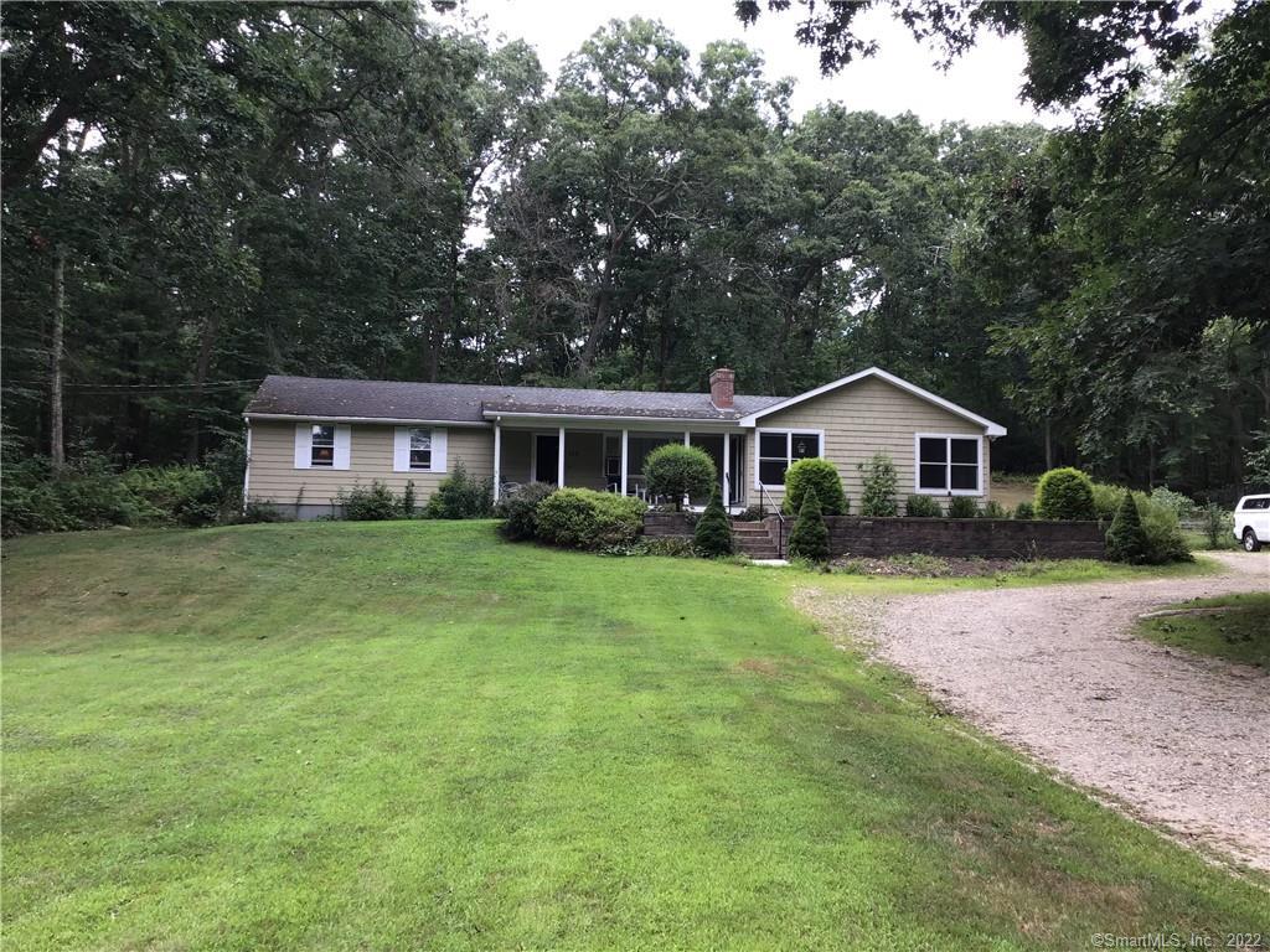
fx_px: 1137
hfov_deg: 58.4
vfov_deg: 45.4
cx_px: 635
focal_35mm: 31
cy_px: 476
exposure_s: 1/150
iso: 25
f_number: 2.4
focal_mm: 3.3
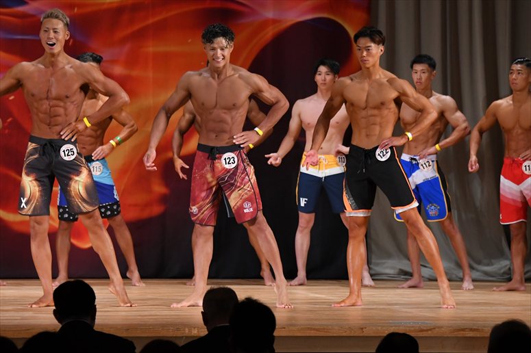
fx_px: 3199
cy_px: 176
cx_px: 266
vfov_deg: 6.3
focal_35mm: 217
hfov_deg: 9.5
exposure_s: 1/400
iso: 3200
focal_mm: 145
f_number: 5.6
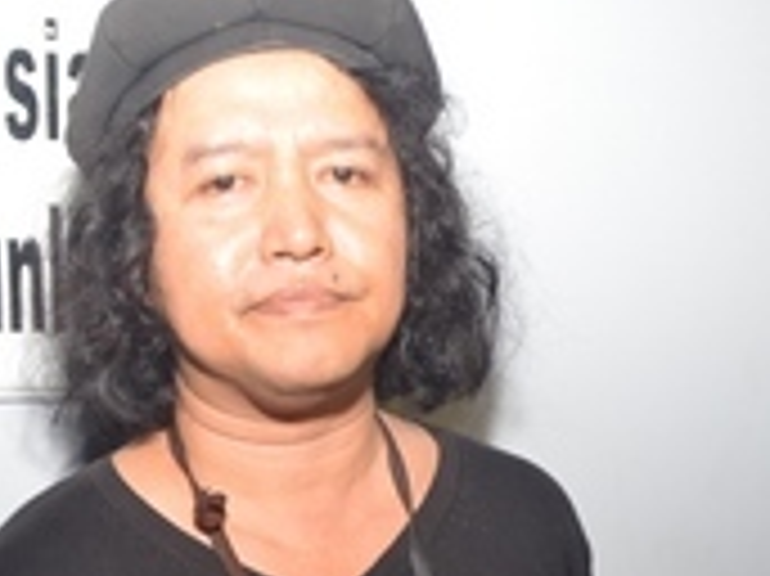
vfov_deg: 23.3
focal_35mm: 62
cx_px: 338
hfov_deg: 31.2
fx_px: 1378
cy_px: 459
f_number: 3.5
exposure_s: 1/125
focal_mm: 18
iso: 800
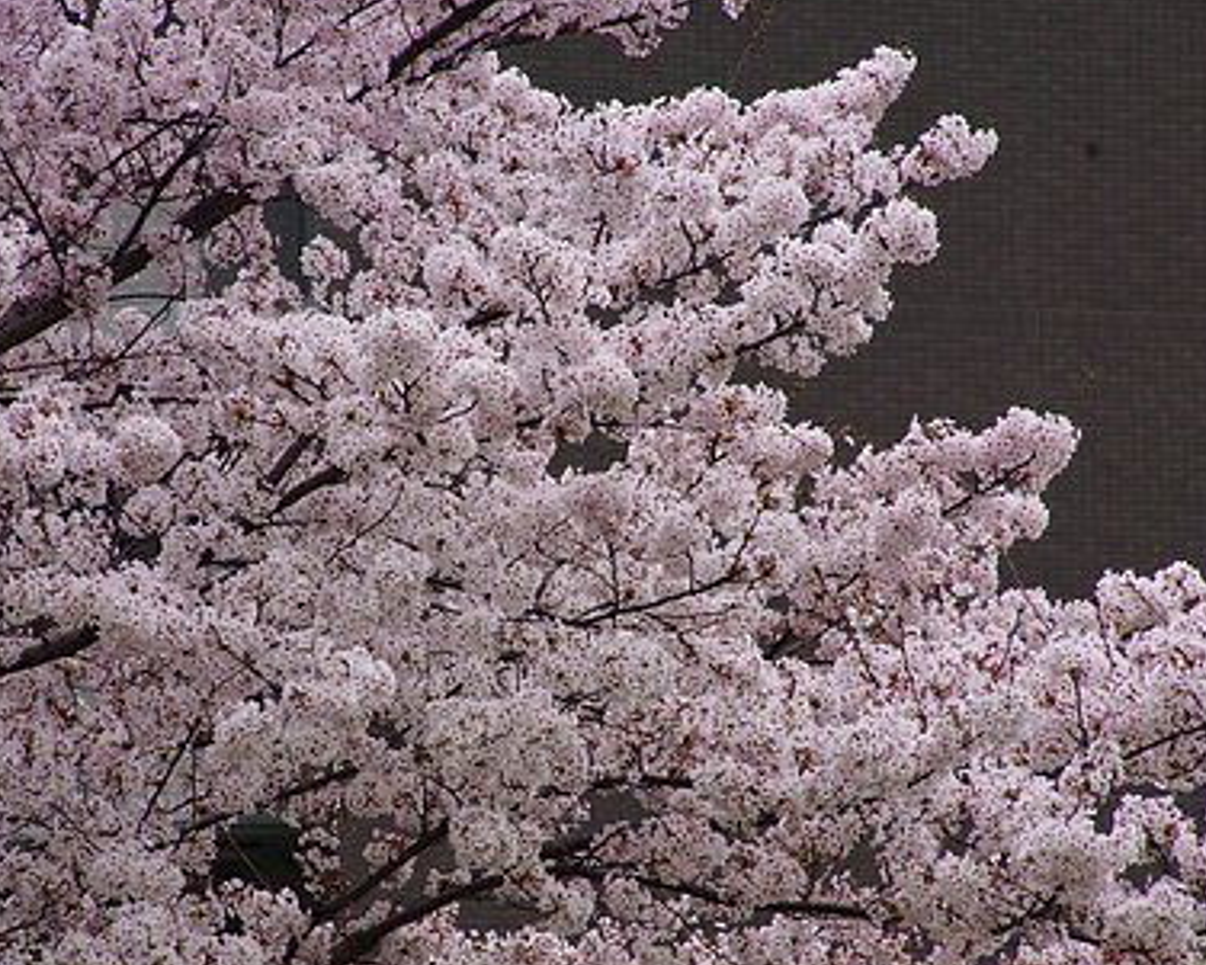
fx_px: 19172
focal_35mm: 537
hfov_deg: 3.6
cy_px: 526
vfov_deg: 2.9
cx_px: 488
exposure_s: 1/500
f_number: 14
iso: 1250
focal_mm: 280
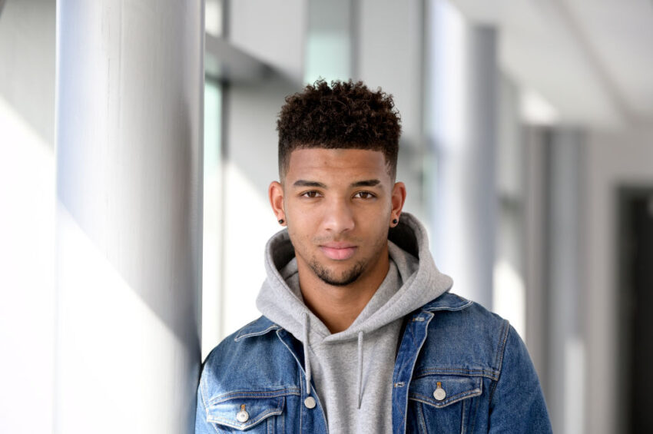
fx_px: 3171
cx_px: 326
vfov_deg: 7.8
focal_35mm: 175
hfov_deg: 11.8
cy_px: 217
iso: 400
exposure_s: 1/250
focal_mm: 175
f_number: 4.5
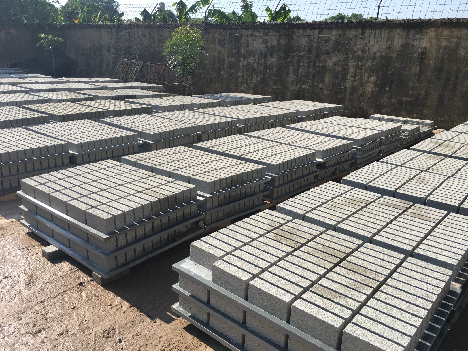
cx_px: 234
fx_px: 392
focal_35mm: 29
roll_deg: -1.4
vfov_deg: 48.2
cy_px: 176
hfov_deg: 61.7
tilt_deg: -14.0
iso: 25
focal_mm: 4.15
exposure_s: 1/1304
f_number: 2.2
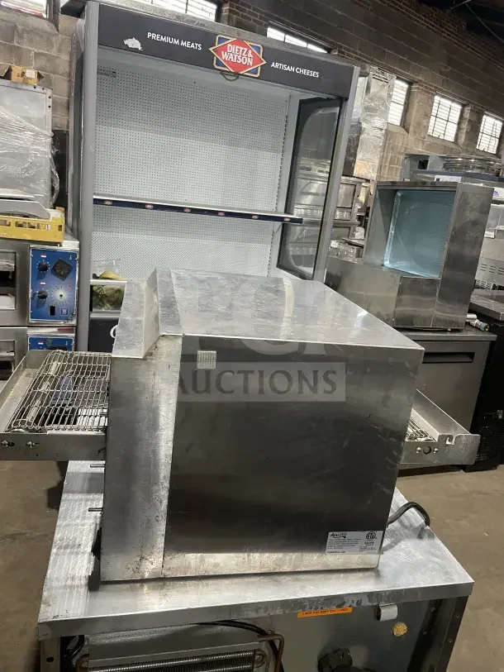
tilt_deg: -13.7
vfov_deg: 67.3
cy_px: 336
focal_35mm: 26
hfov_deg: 53.1
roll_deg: -7.6
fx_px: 505
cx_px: 252
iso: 200
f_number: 1.6
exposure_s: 1/60
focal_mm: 4.2
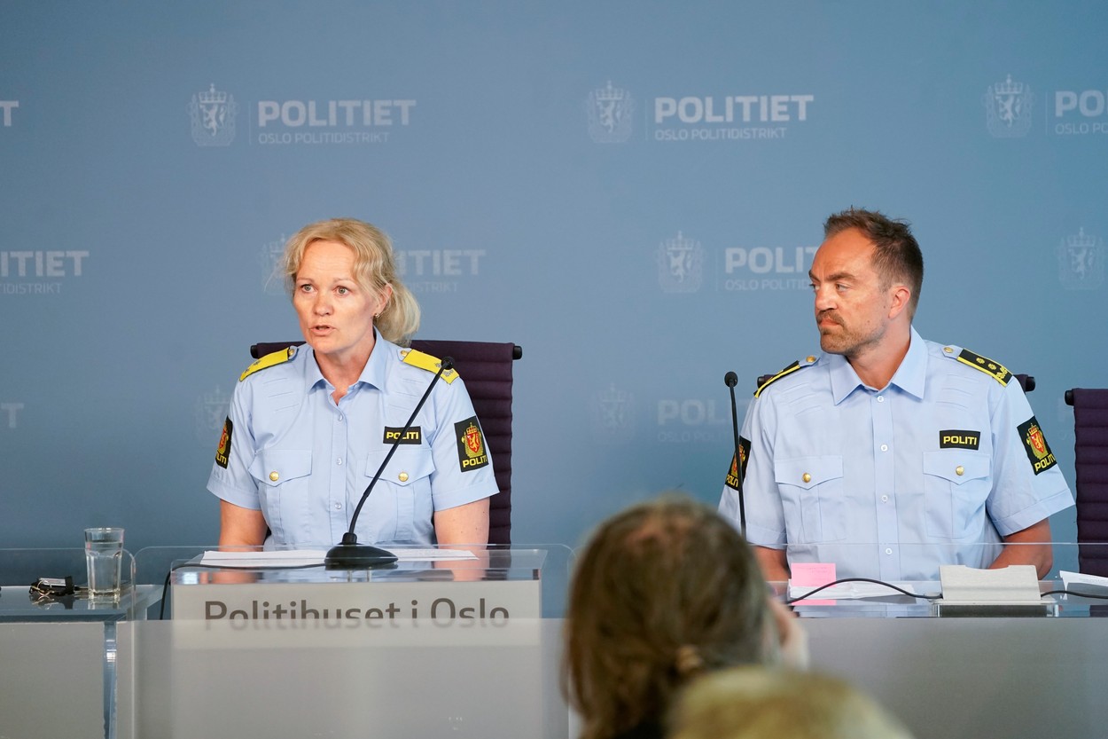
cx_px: 554
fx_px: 3846
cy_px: 370
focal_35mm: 125
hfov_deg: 16.4
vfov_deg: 11.0
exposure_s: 1/200
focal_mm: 125
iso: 3200
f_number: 5
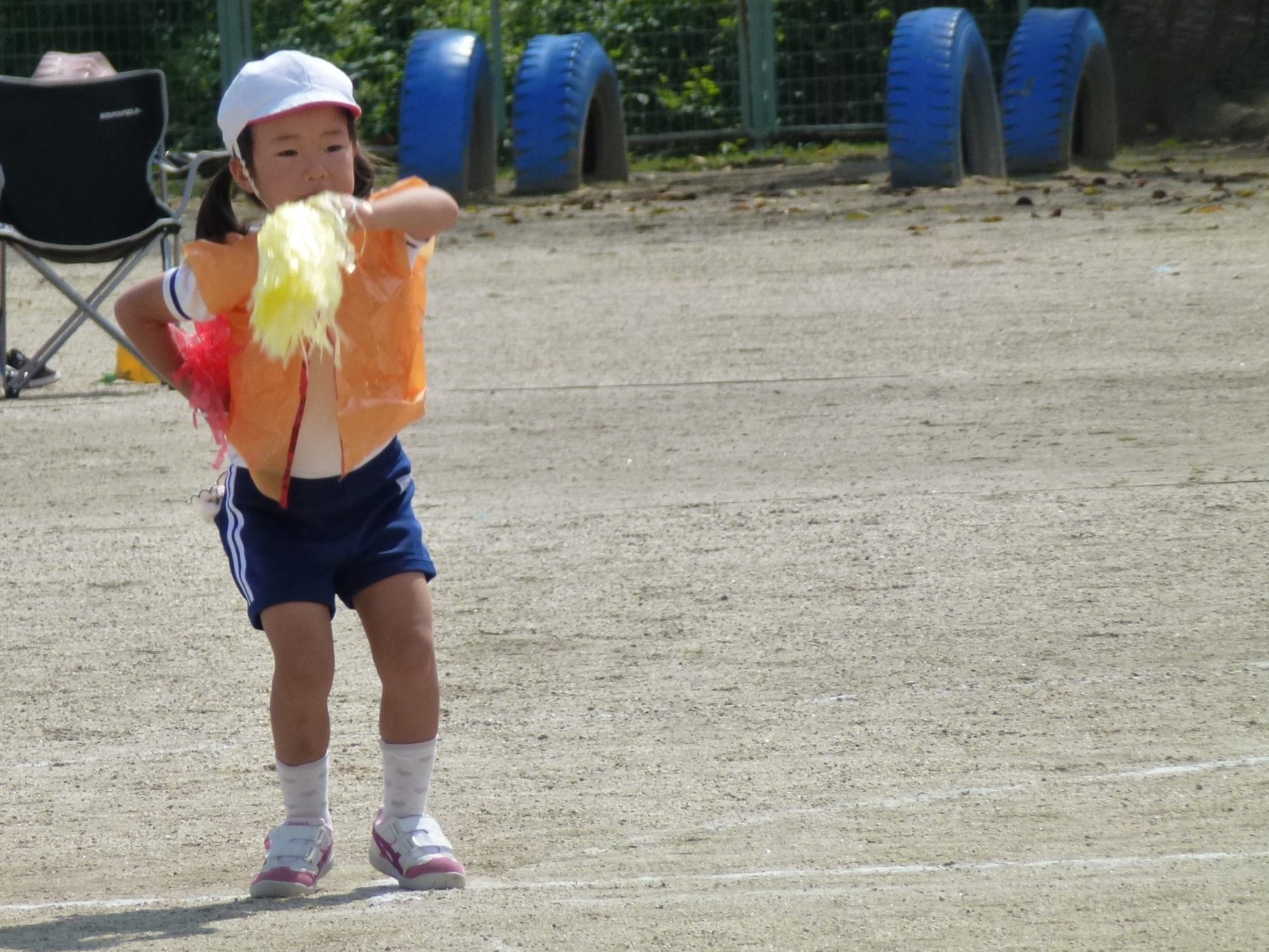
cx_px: 426
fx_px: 19834
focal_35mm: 541
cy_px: 395
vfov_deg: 2.7
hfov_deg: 3.7
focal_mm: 68.8
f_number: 5.9
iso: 160
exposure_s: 1/640
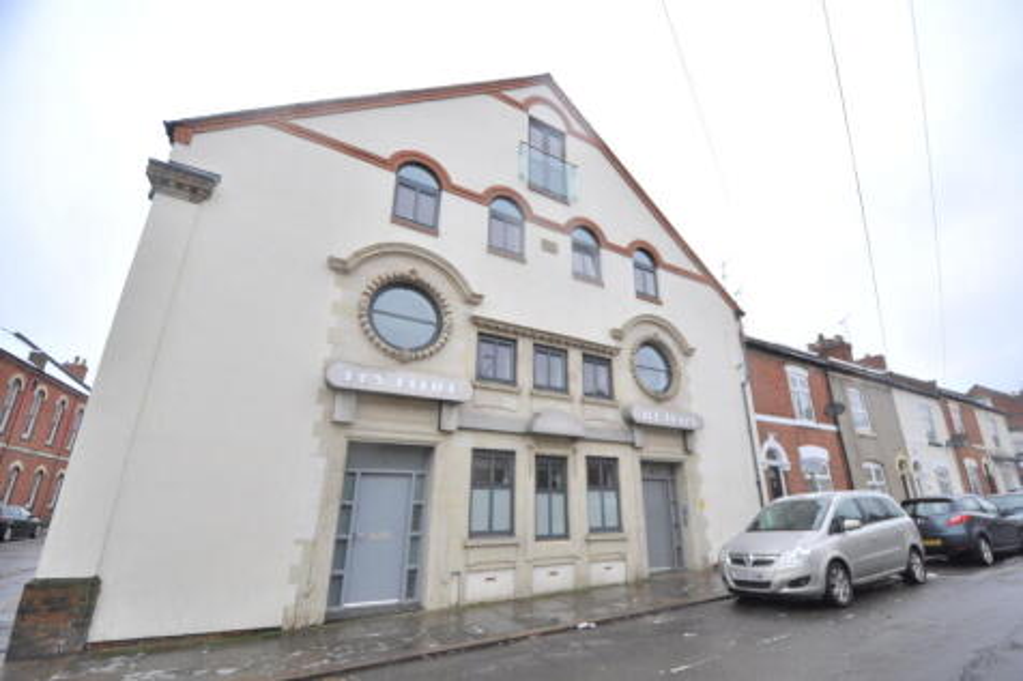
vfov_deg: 77.3
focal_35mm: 15
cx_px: 512
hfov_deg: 100.4
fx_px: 426
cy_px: 340
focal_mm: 10
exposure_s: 1/80
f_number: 4.5
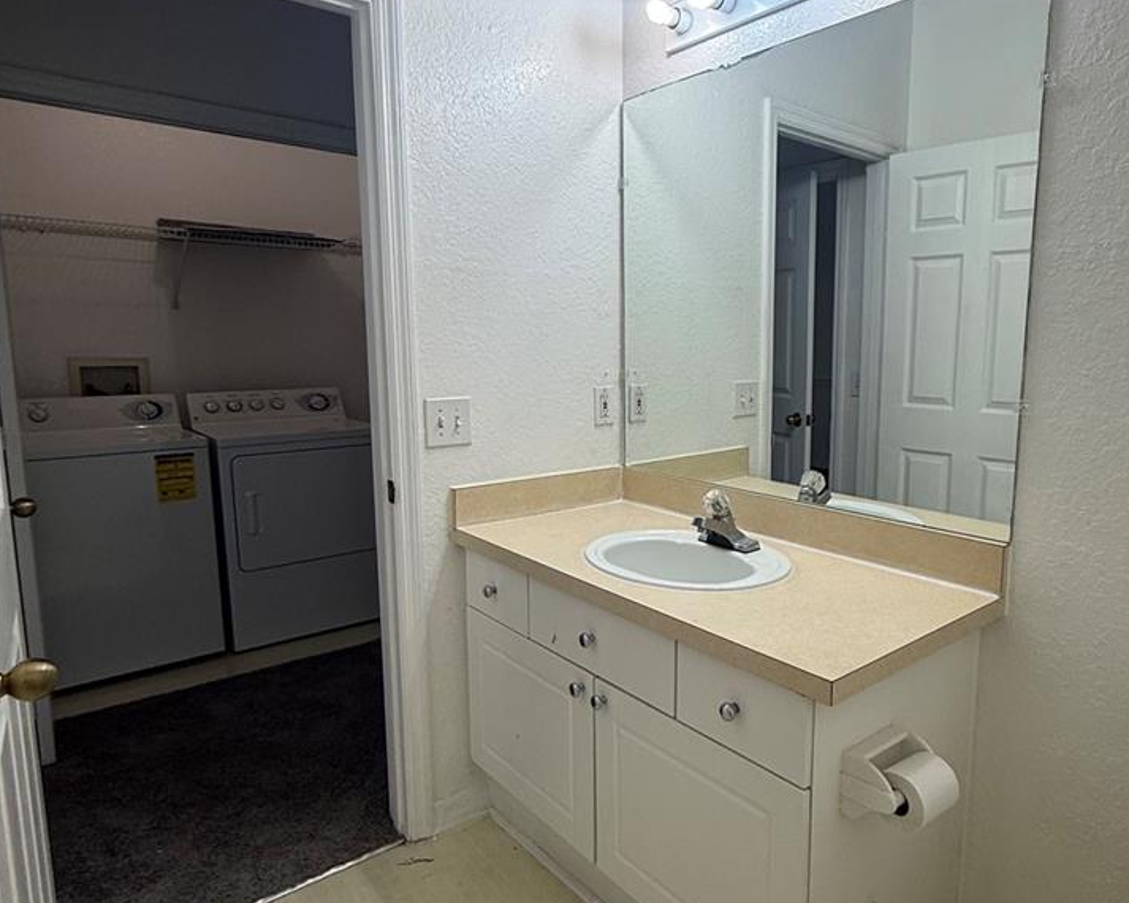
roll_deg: +0.0
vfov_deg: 60.9
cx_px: 652
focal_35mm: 23
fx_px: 768
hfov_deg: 72.1
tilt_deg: -7.6
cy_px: 453
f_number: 2.2
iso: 64
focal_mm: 2.22
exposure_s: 1/120
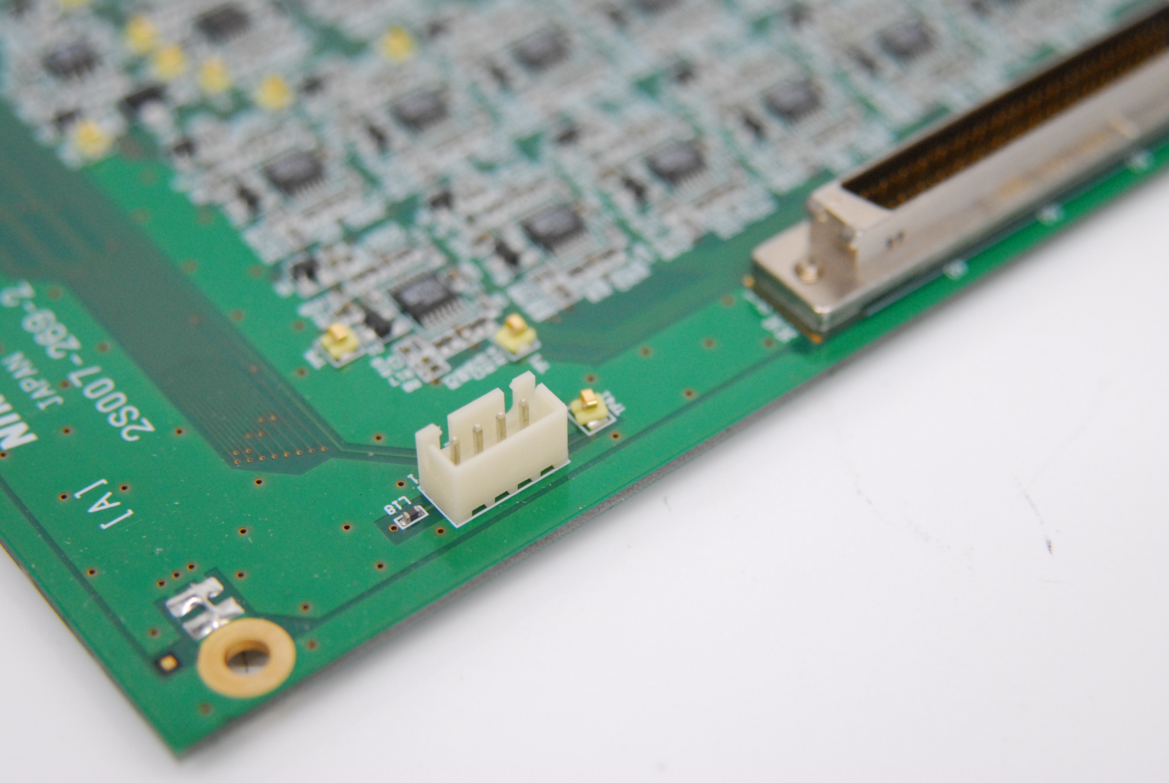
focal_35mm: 84
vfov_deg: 16.3
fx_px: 2731
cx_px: 584
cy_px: 392
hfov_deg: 24.2
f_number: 3.8
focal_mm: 56
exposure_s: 1/125
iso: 800
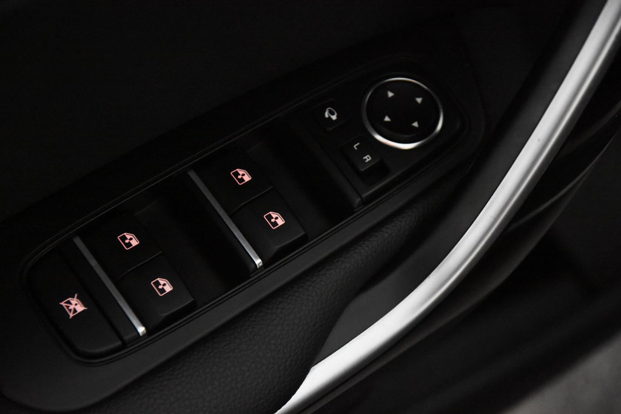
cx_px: 310
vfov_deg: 13.0
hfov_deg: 19.5
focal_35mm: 105
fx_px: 1811
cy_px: 207
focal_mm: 70
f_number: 4
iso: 10000
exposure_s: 1/125
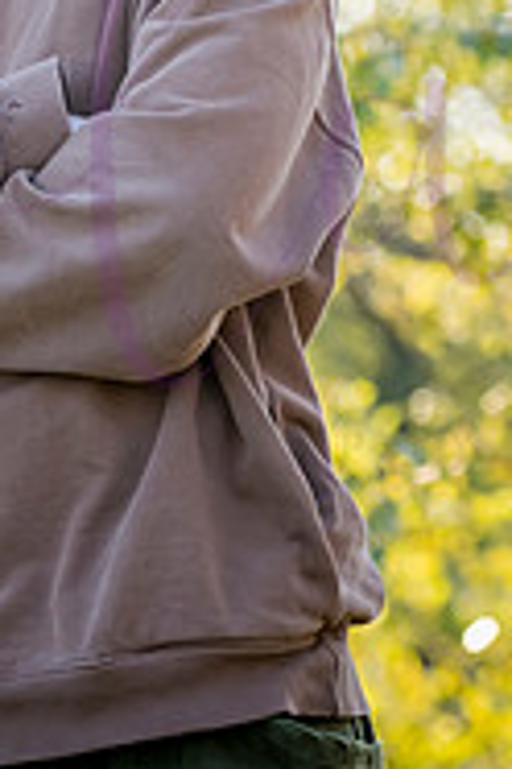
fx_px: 4757
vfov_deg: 9.1
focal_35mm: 223
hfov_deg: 6.1
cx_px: 8
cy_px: -83
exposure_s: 1/400
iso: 400
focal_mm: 92
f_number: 4.5
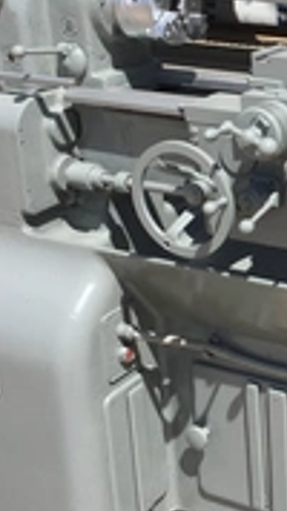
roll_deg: -0.7
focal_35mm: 71
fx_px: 961
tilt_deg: -18.3
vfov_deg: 29.5
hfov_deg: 16.0
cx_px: 390
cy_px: 161
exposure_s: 1/2475
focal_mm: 4.15
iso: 32
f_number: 2.2
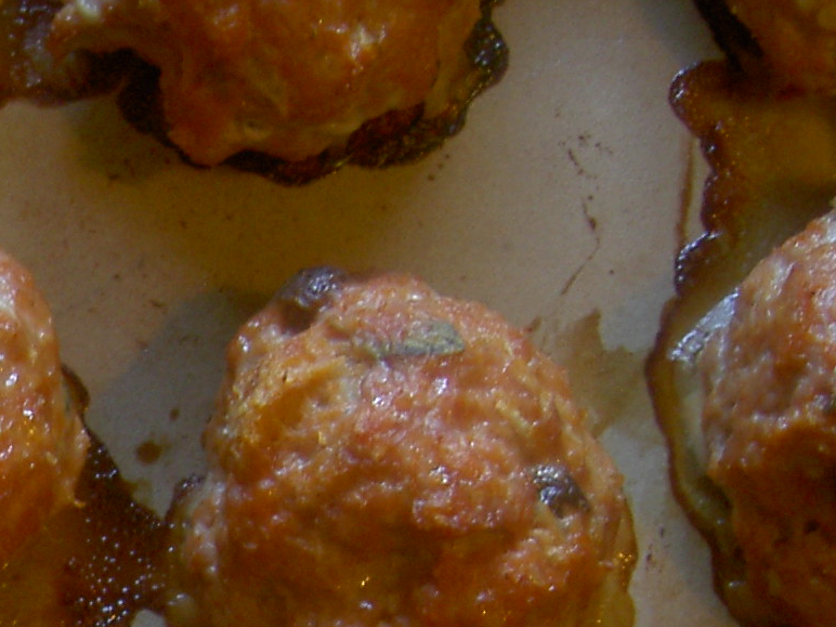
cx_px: -325
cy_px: 977
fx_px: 3164
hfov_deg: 14.3
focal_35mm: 131
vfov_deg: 10.8
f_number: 2.8
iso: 100
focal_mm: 8
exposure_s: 1/8
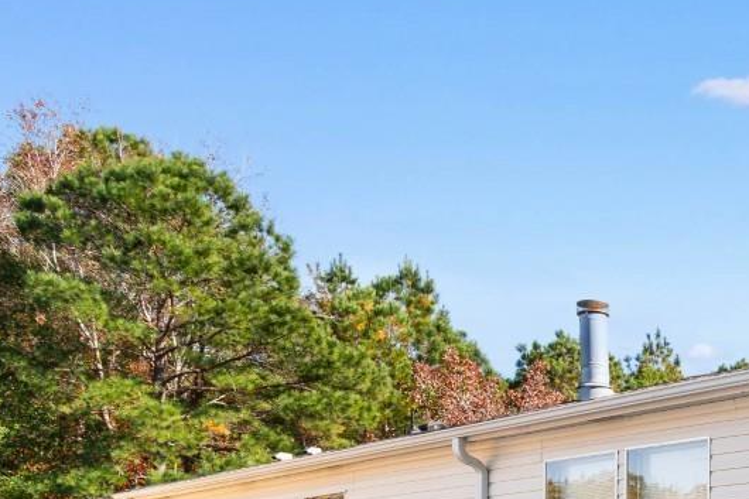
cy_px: 635
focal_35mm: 52
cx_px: 907
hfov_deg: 31.7
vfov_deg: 23.3
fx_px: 1081
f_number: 5.6
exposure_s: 1/125
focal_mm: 11.5
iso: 100
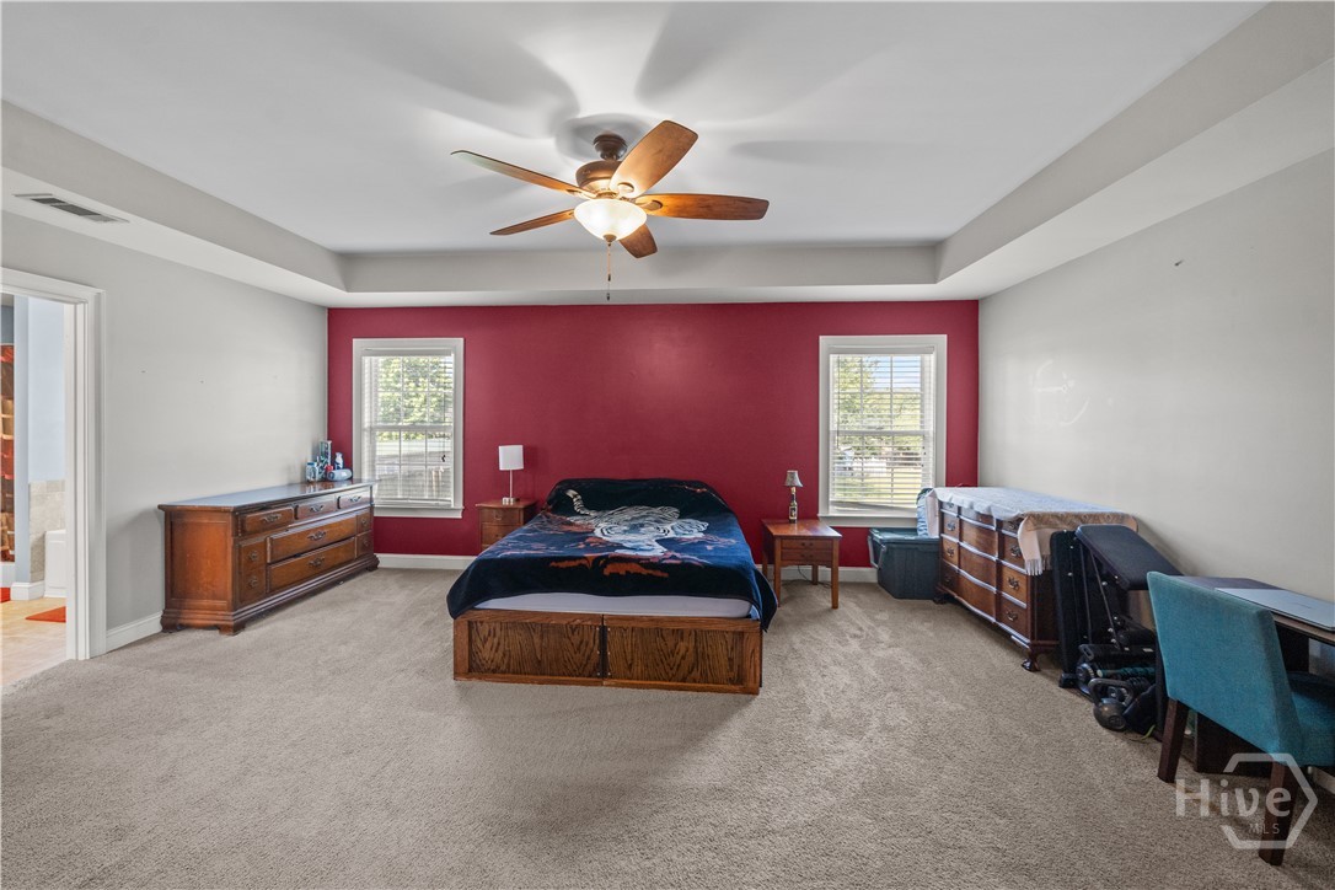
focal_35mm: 14
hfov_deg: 104.3
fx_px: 519
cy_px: 445
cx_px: 668
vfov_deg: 81.2
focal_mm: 14
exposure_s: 1/30
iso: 2500
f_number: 6.3
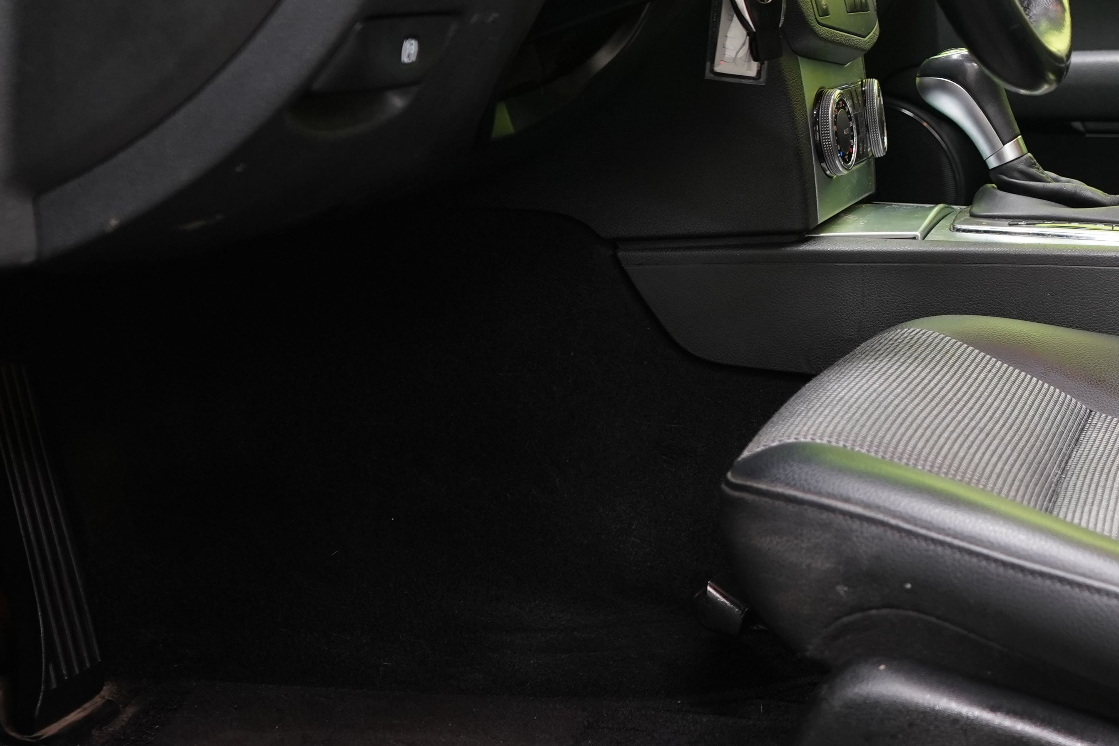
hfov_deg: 28.0
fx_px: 2082
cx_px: 1155
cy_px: 196
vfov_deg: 20.2
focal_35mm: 67
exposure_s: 1/20
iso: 1250
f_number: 5
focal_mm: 30
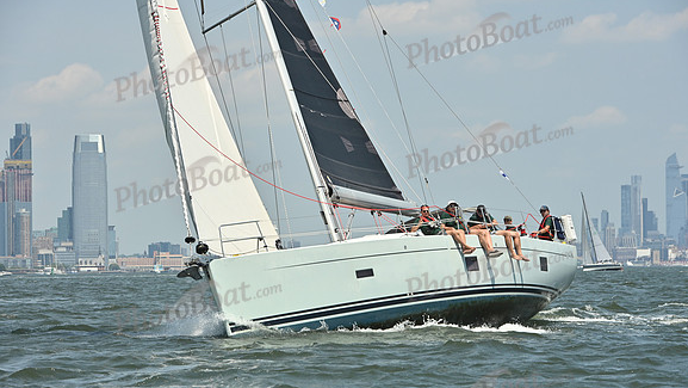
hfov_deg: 13.6
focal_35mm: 158
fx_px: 2883
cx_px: 345
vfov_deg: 7.7
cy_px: 226
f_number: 10
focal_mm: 150
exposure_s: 1/1250
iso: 320
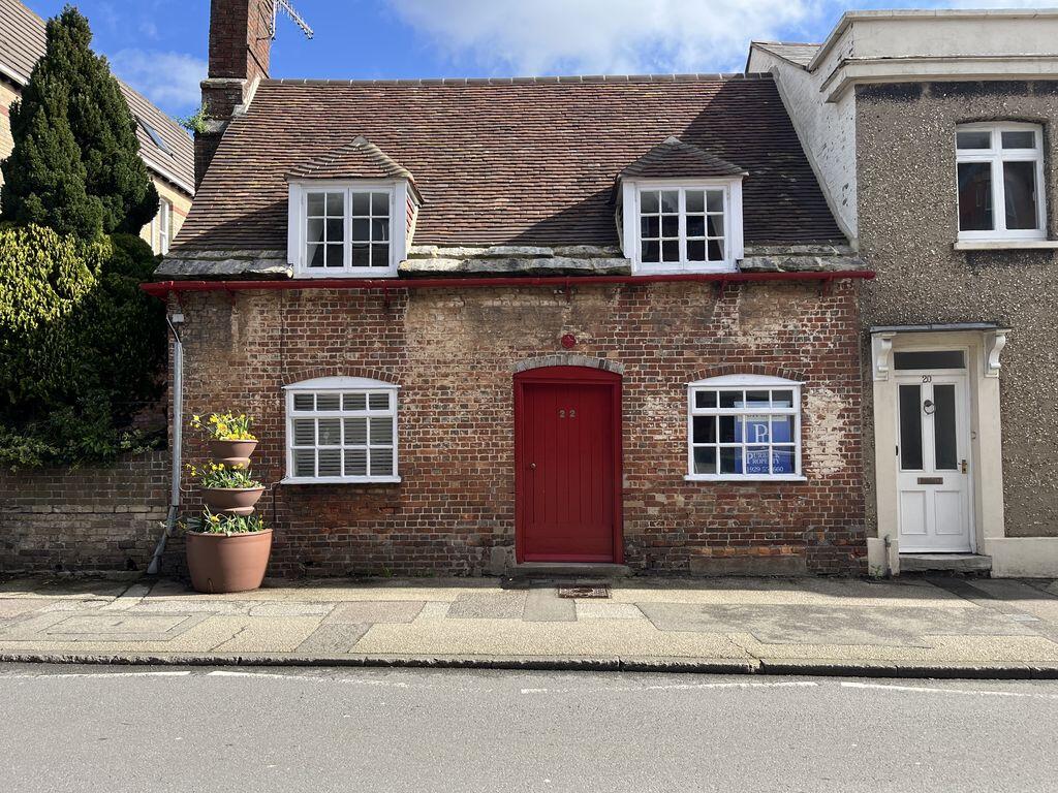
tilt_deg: +1.9
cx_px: 529
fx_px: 795
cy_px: 396
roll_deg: +0.5
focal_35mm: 26
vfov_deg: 53.1
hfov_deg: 67.3
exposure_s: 1/1309
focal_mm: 5.1
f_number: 1.6
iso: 50
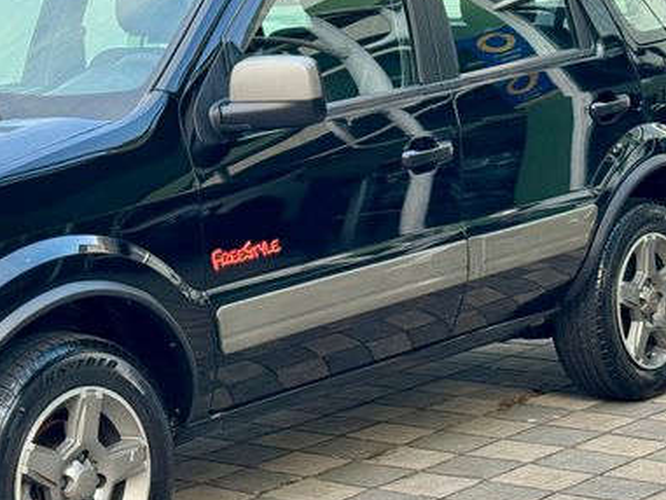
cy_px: 212
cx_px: 103
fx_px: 1963
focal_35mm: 102
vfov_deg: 14.5
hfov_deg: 19.0
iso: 100
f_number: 1.78
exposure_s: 1/74
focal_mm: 6.76
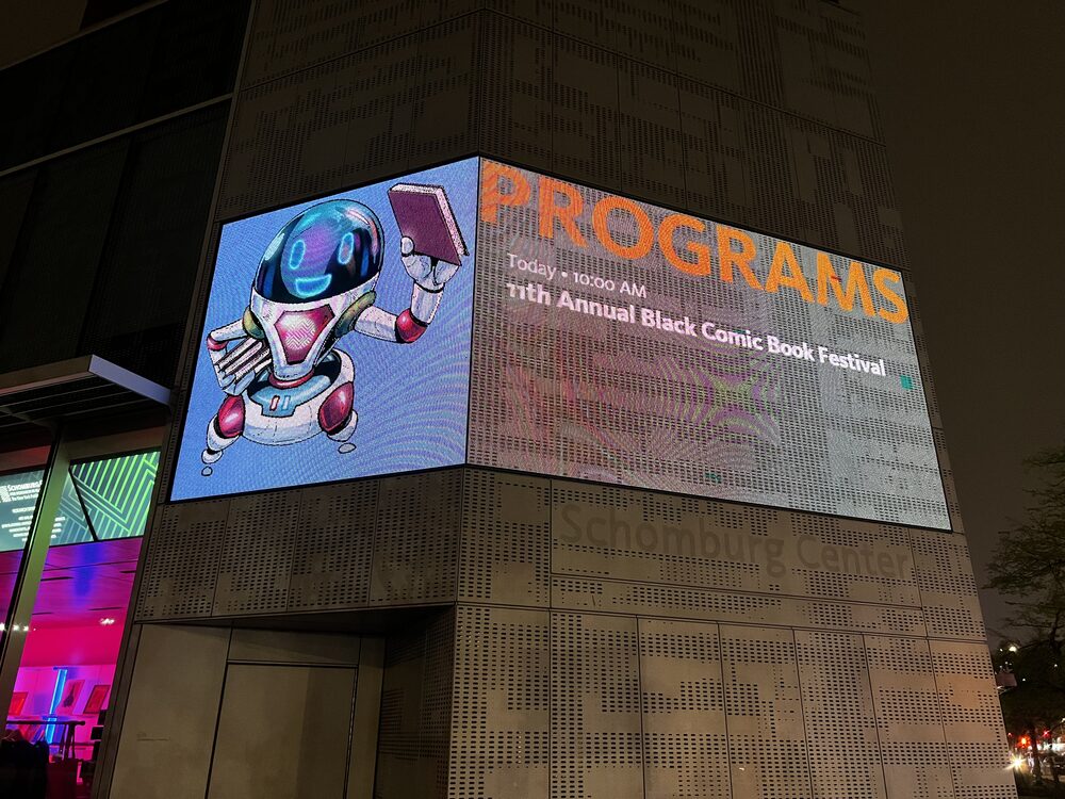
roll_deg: +0.1
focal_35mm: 26
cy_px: 400
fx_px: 800
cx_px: 532
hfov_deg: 67.3
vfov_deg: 53.1
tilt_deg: +23.4
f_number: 1.5
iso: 500
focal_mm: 5.7
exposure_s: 1/41
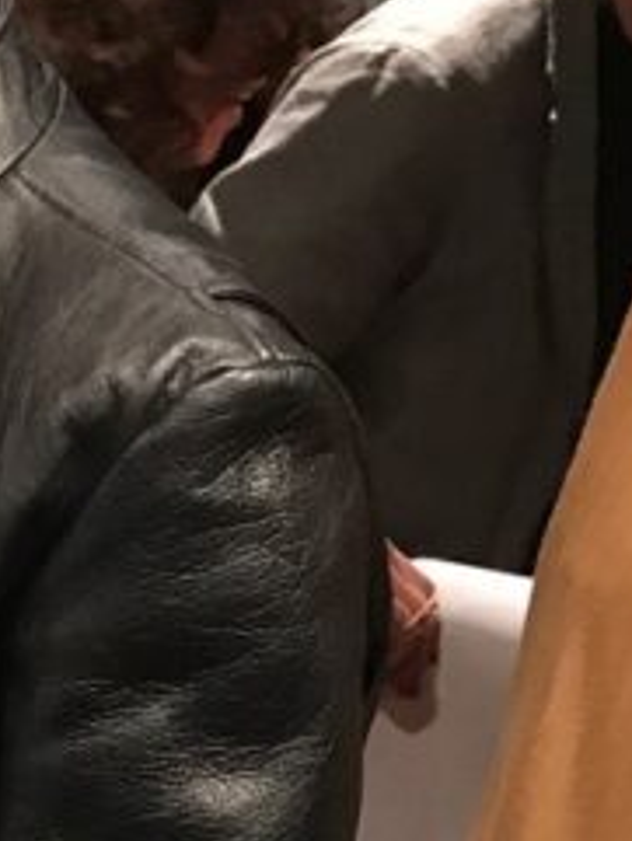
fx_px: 2894
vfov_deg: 16.5
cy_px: 565
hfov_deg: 11.5
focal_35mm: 119
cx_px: -524
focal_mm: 3.99
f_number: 1.8
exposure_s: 1/15
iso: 64
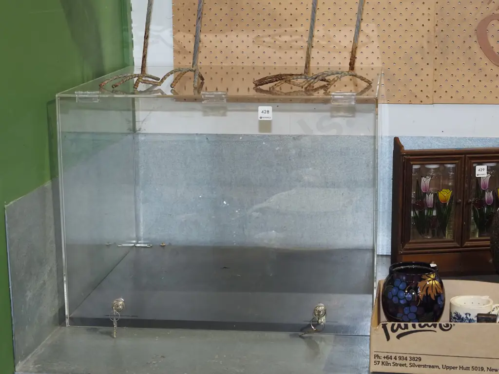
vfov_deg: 19.9
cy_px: 187
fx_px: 1067
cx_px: 250
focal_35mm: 74
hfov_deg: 26.3
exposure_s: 1/60
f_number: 5.6
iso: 2000
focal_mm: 37
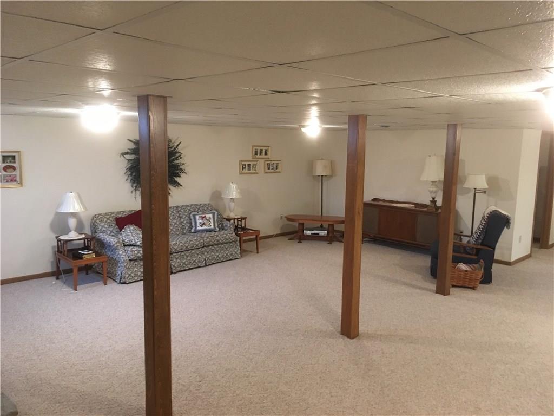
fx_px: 464
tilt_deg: -7.9
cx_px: 277
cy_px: 208
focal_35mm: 29
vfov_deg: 48.2
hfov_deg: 61.7
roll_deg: -0.3
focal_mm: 4.15
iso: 200
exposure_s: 1/24
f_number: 2.2
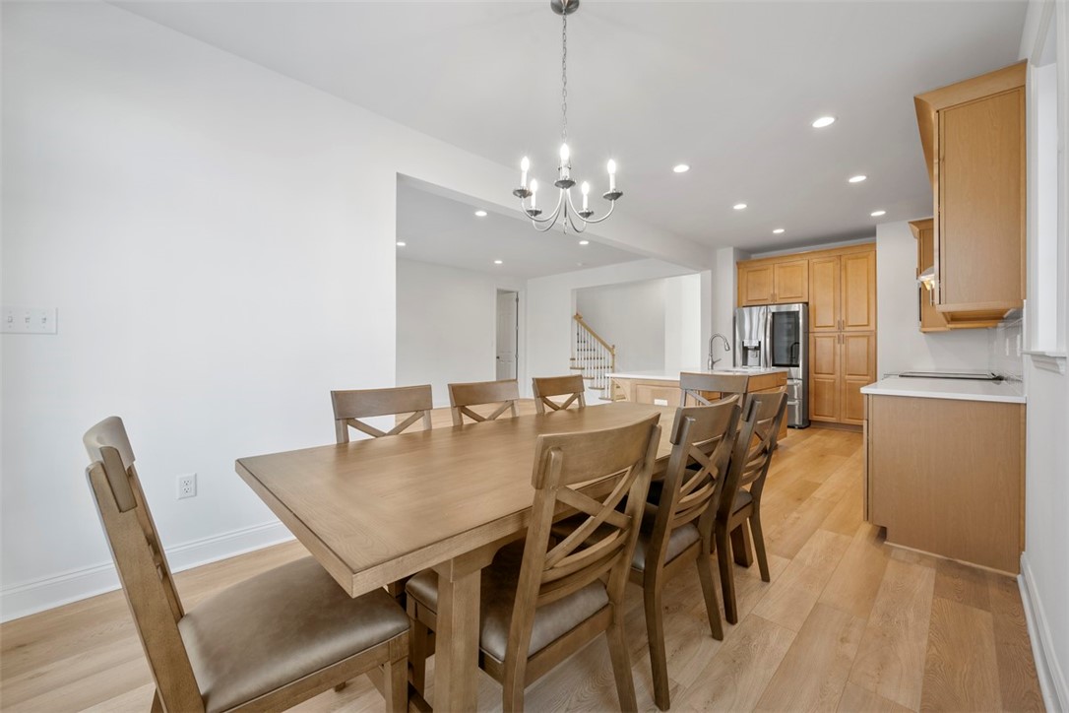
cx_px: 534
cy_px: 356
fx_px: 416
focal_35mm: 14
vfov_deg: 81.2
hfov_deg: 104.3
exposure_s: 1/4
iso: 400
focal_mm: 14
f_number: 8
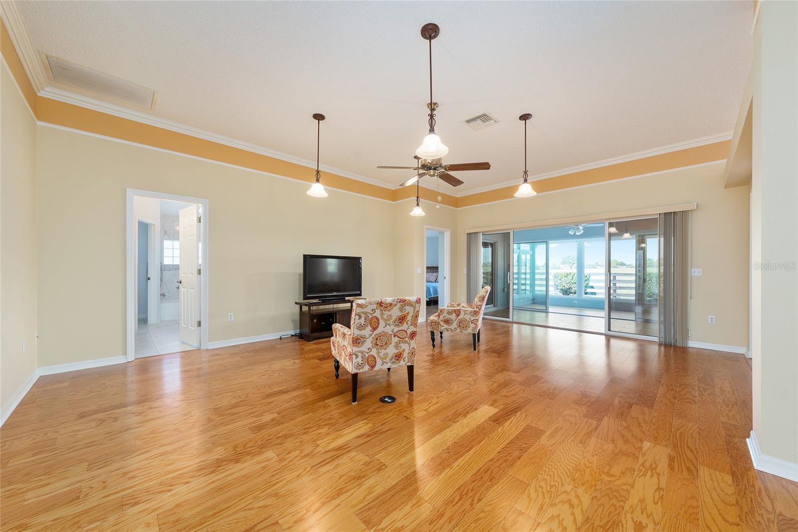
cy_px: 266
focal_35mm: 13
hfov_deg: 108.3
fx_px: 288
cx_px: 399
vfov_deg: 85.4
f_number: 7.1
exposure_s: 1/5
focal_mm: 13
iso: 200
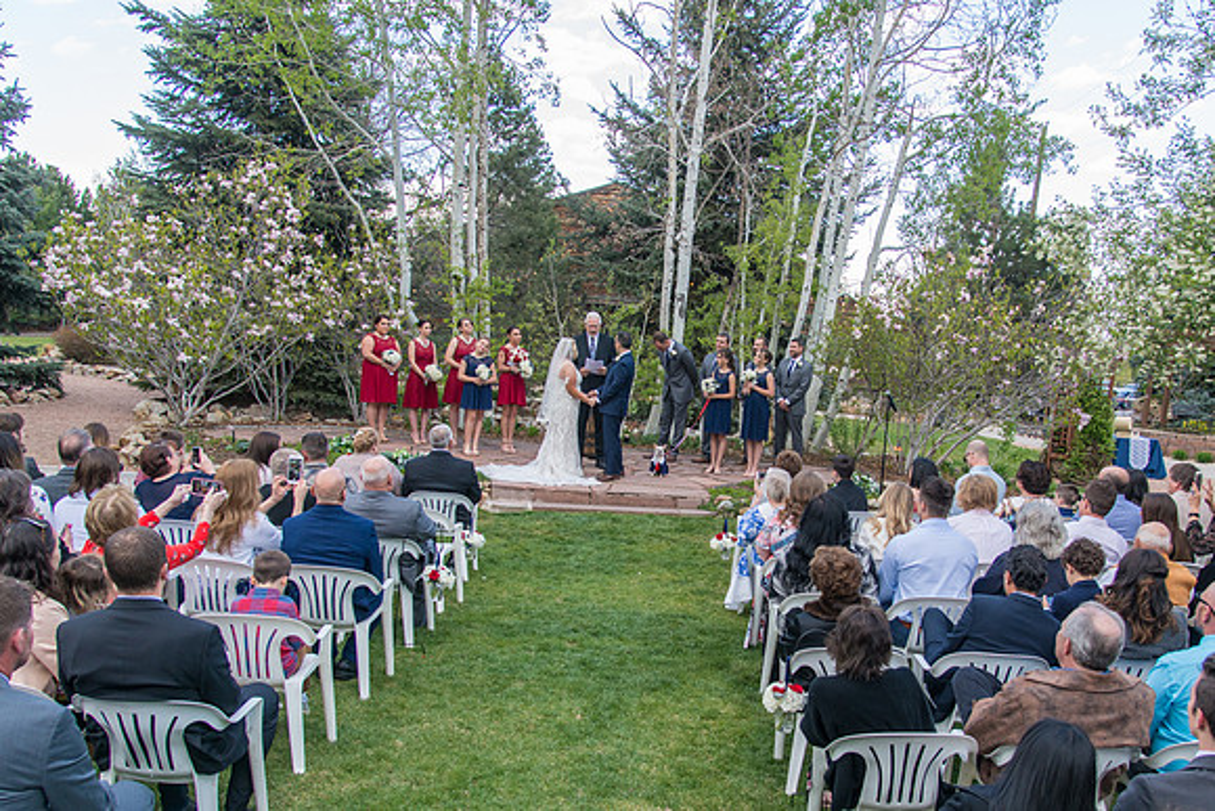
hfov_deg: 56.3
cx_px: 689
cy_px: 485
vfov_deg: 39.3
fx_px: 1131
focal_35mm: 34
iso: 400
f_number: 5
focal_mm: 24
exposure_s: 1/320
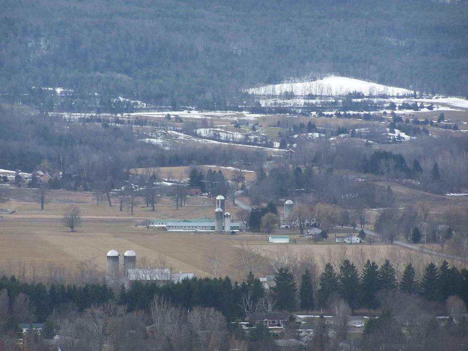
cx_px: 234
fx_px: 3488
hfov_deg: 7.7
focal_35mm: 258
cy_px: 176
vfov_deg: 5.8
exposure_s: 1/320
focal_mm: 42.8
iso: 80
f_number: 3.6
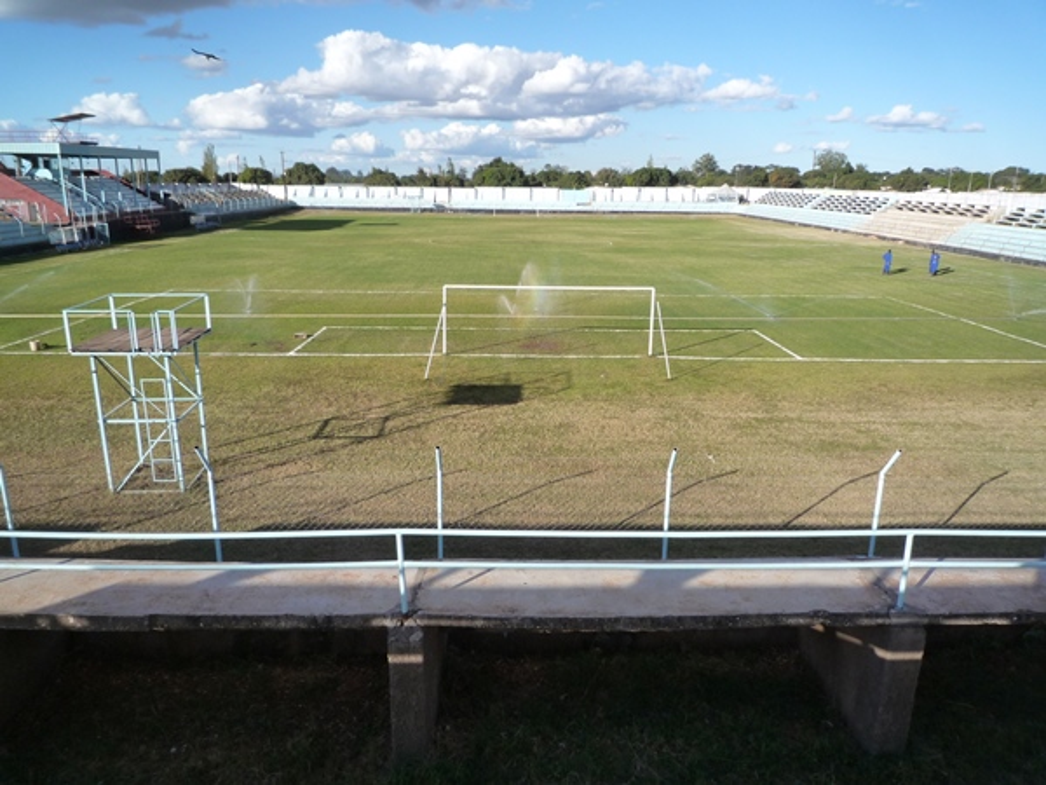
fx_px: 755
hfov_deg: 69.4
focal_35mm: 25
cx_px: 523
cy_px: 392
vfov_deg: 54.9
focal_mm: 4.4
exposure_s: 1/640
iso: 160
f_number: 4
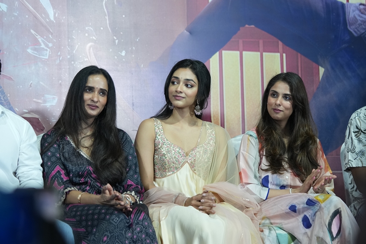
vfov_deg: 10.2
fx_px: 1372
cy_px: 122
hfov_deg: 15.2
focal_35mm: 135
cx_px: 183
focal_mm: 90
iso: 1000
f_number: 2.8
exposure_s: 1/200
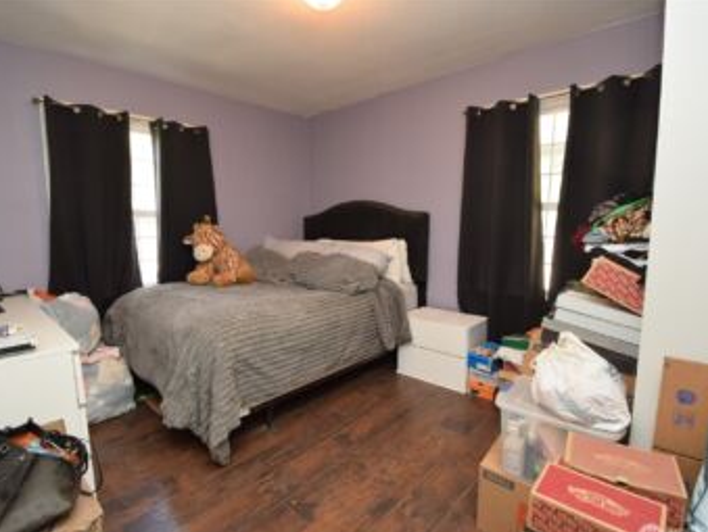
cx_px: 340
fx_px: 348
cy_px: 276
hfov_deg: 90.9
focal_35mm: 17
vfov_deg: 74.8
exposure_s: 1/80
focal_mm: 10
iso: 800
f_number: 4.5
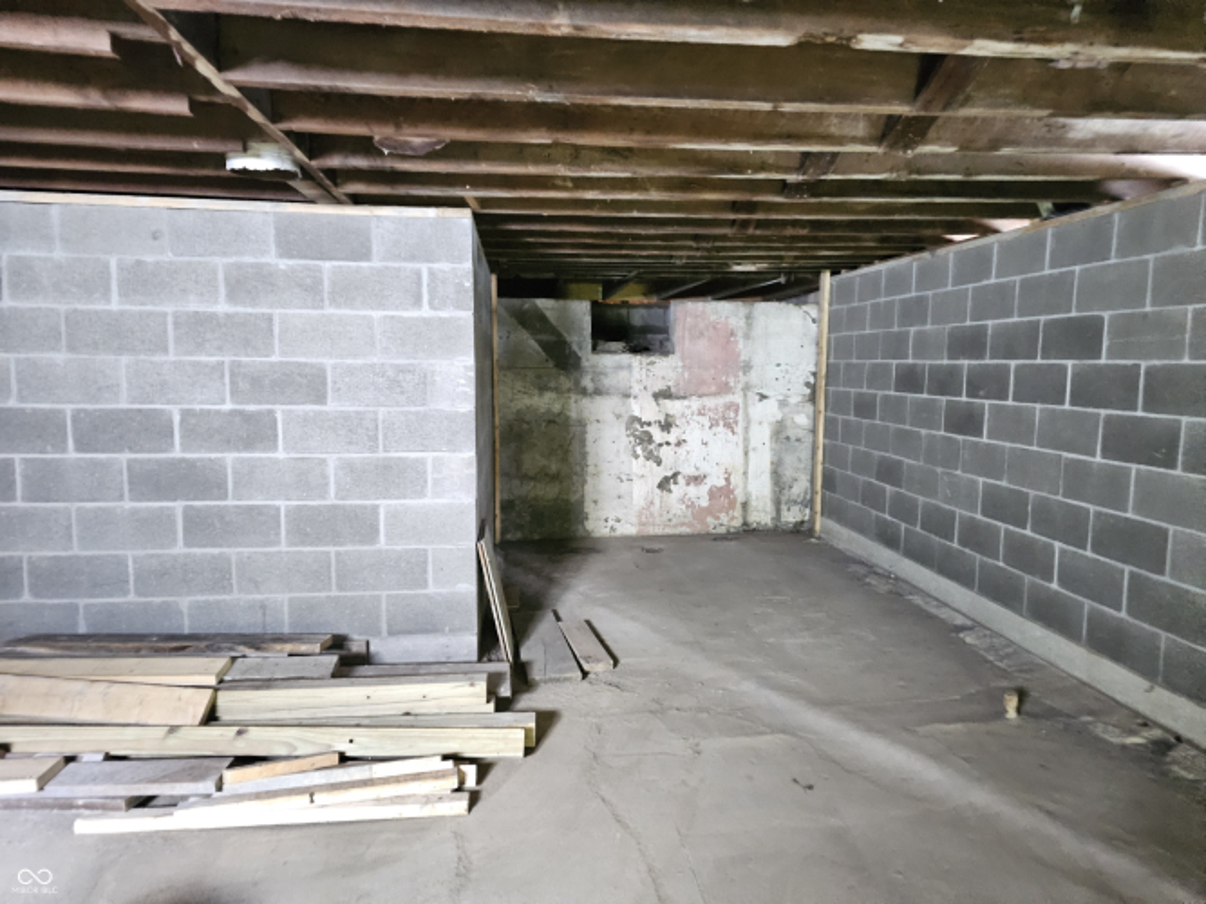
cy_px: 452
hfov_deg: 73.9
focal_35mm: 23
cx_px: 603
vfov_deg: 58.9
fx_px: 801
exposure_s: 1/15
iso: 5000
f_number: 1.7
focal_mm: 6.3
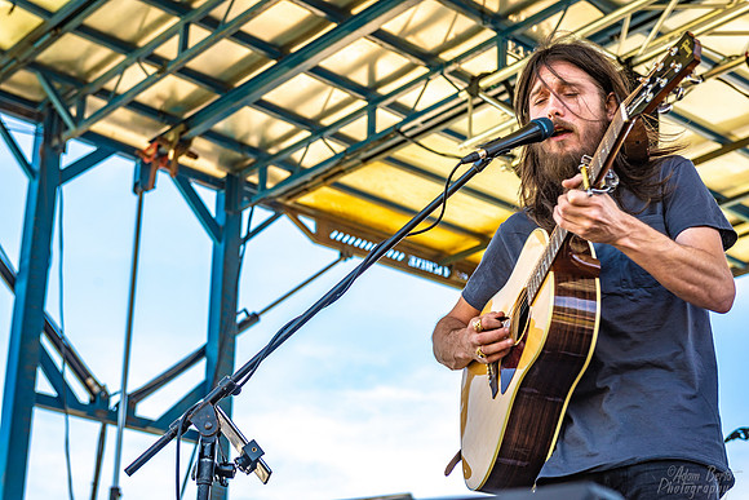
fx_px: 1457
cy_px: 250
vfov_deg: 19.5
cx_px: 374
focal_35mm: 70
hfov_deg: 28.8
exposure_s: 1/400
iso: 200
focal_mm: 70
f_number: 5.6
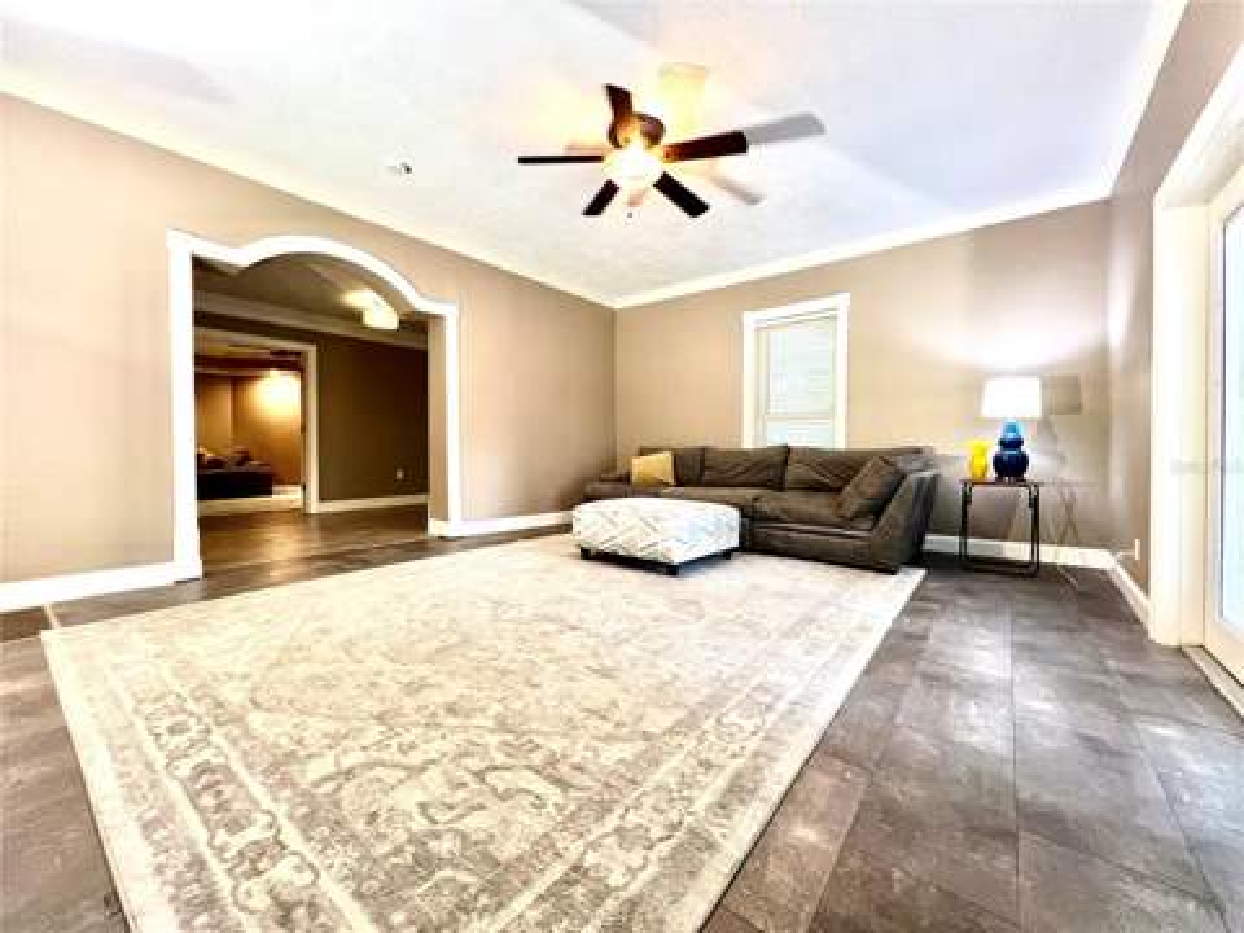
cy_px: 466
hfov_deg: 106.2
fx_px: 467
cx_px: 622
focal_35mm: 13
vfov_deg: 89.9
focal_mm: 1.57
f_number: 1.8
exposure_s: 1/60
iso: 400
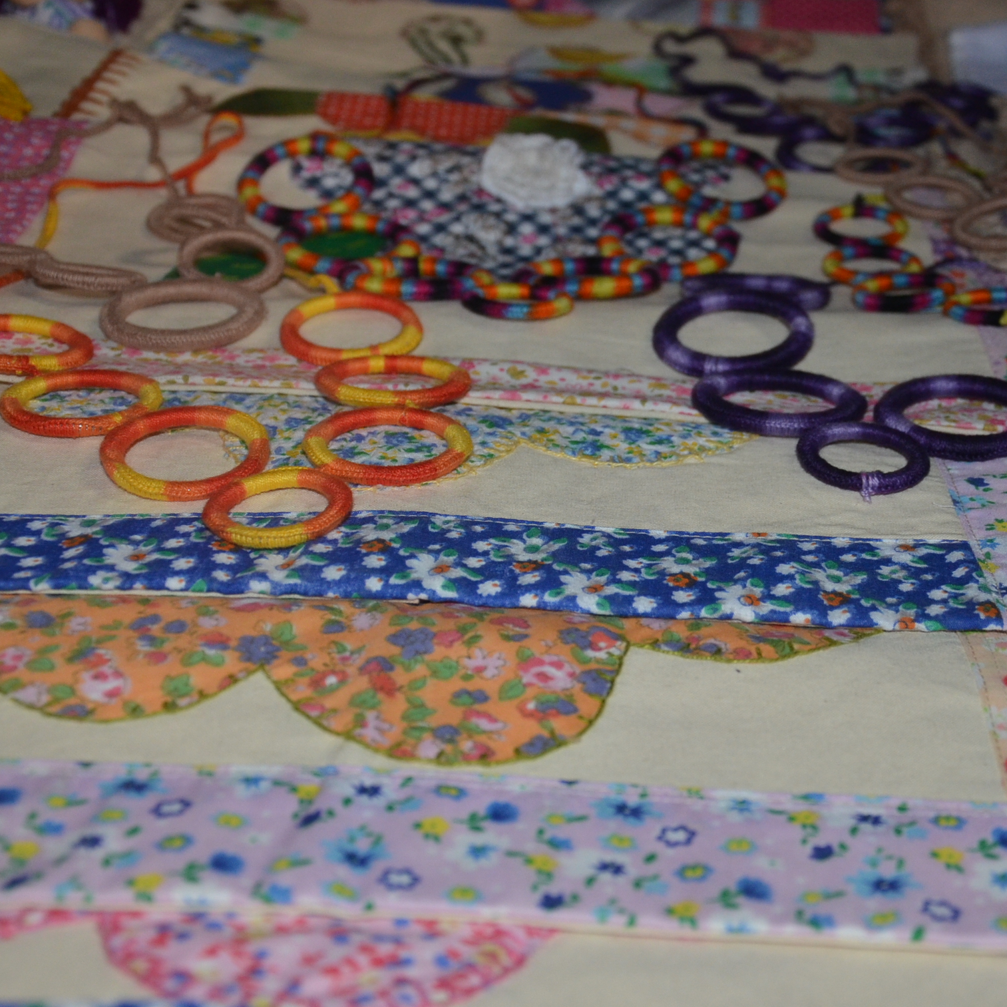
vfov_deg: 29.6
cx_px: 620
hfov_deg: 29.5
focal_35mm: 58
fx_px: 1909
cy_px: 506
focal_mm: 28
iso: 800
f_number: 4
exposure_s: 1/60
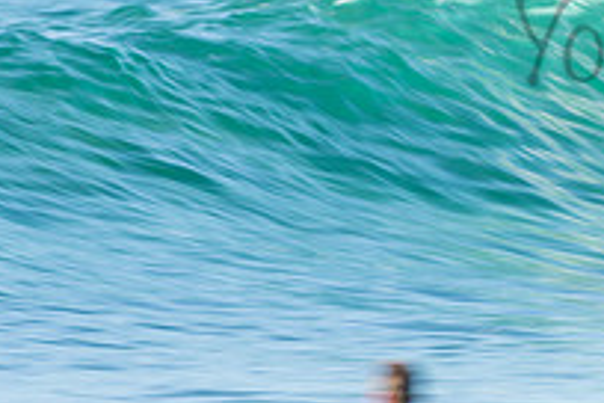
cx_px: 820
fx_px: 28621
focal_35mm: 1706
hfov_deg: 1.2
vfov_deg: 0.8
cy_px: 13
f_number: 16
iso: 100
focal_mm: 400
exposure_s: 1/30
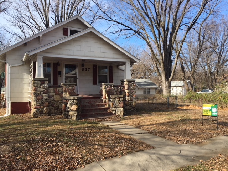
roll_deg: +0.8
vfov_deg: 48.2
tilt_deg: +3.0
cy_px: 86
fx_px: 191
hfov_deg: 61.7
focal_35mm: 29
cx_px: 114
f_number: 2.2
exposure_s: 1/818
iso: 25
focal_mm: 4.15
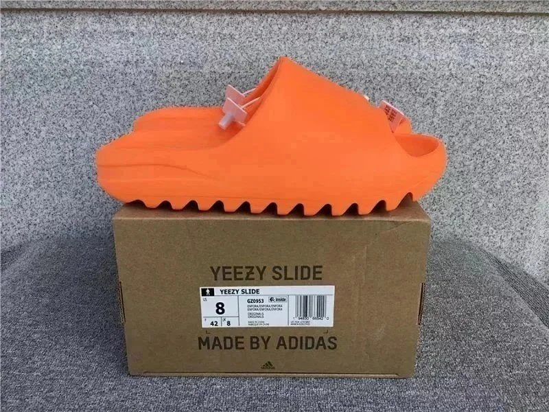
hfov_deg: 58.4
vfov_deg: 45.4
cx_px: 274
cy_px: 206
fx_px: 492
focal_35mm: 31
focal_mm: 3.3
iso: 25
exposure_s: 1/334
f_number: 2.4
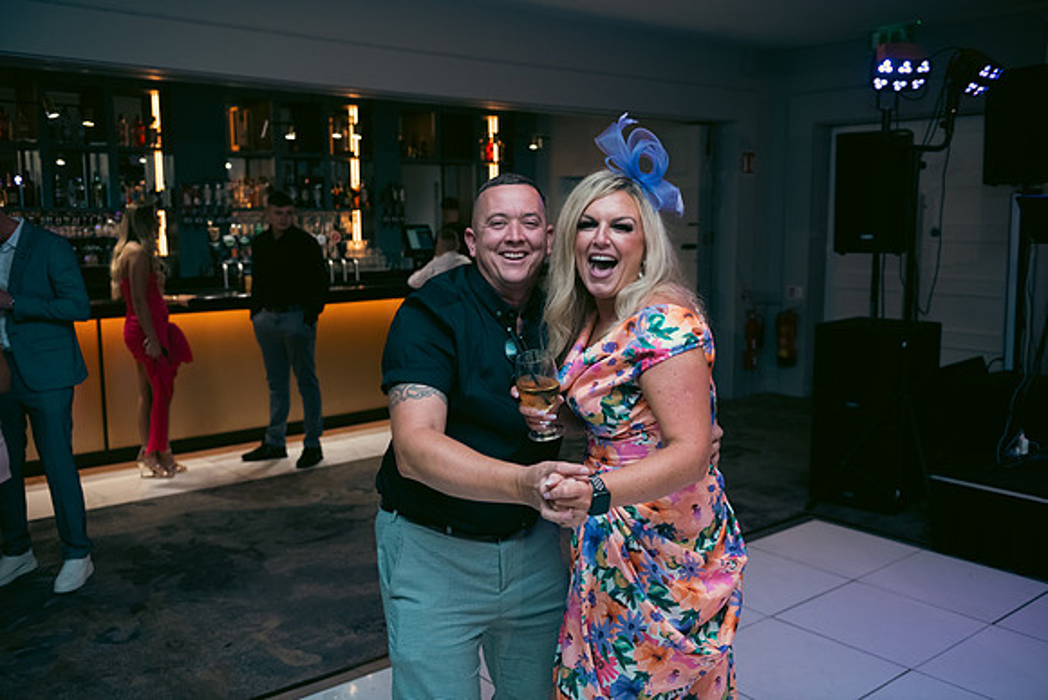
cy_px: 350
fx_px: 932
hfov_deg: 58.7
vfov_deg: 41.1
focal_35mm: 32
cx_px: 524
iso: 800
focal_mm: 32
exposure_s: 1/160
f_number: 3.5
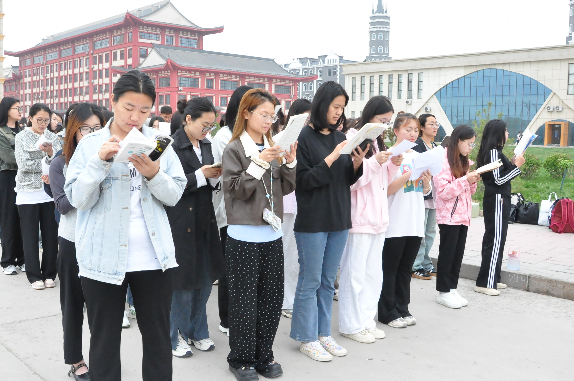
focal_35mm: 35
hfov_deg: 54.3
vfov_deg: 37.8
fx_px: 557
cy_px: 197
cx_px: 247
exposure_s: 1/320
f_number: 9
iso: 2500
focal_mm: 18
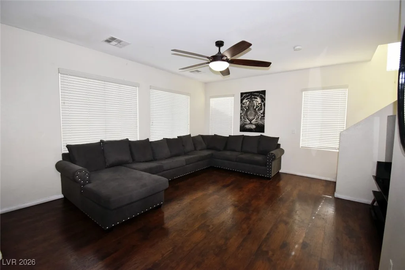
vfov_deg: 77.3
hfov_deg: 100.4
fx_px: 169
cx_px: 202
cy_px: 135
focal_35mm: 15
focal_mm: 10
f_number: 4.5
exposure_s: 1/80
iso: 800
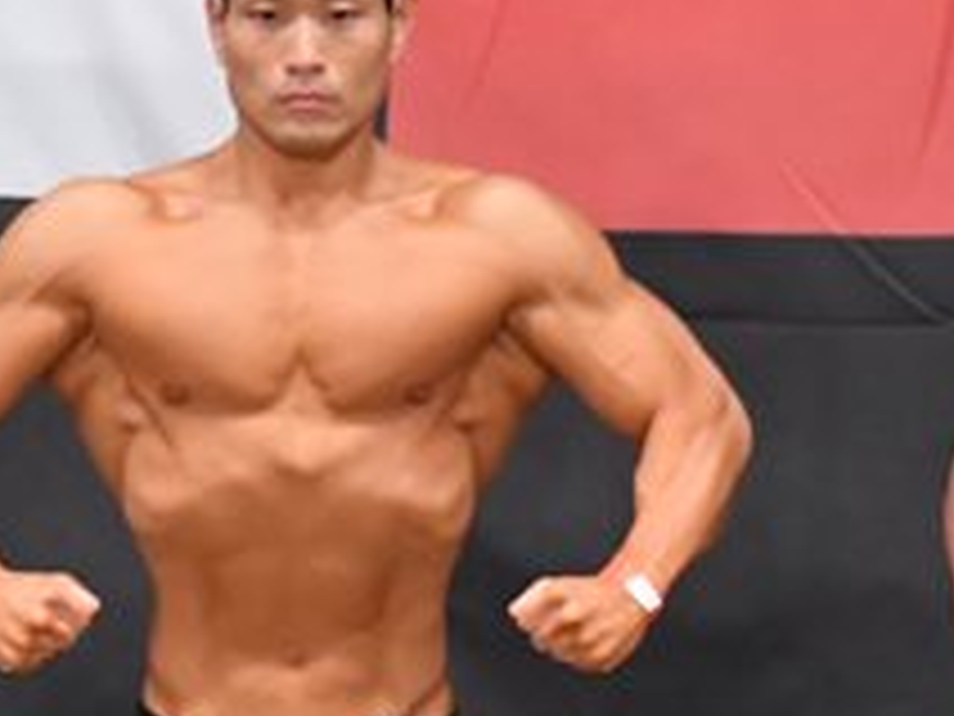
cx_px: -214
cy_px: 815
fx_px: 19540
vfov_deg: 2.1
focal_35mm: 709
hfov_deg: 2.8
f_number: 5.6
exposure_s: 1/400
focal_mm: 135
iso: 6400
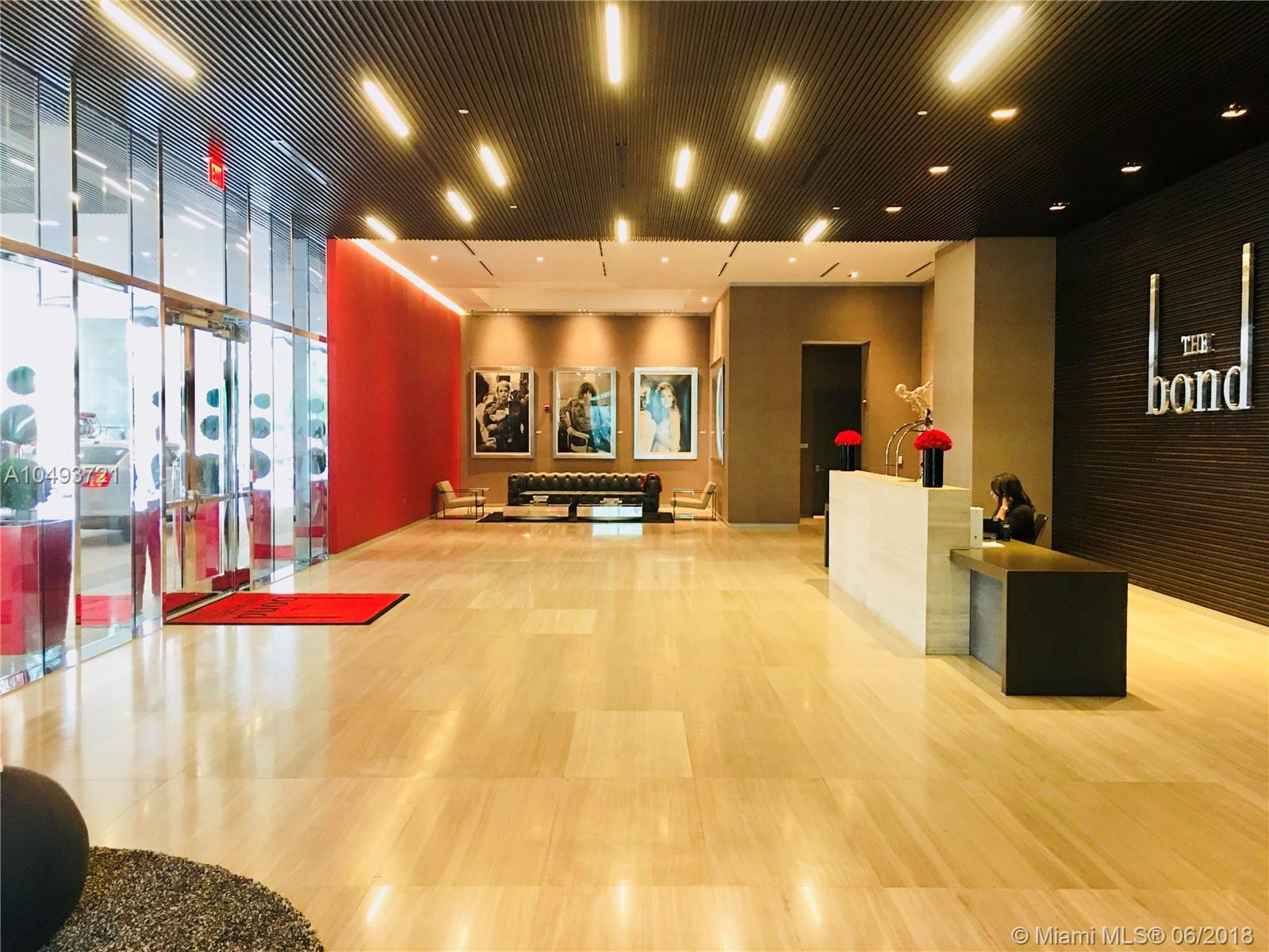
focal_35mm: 29
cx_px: 634
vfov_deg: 48.2
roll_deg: -0.5
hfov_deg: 61.7
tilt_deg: -1.1
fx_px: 1063
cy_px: 476
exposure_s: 1/15
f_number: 2.2
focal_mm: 4.15
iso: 64
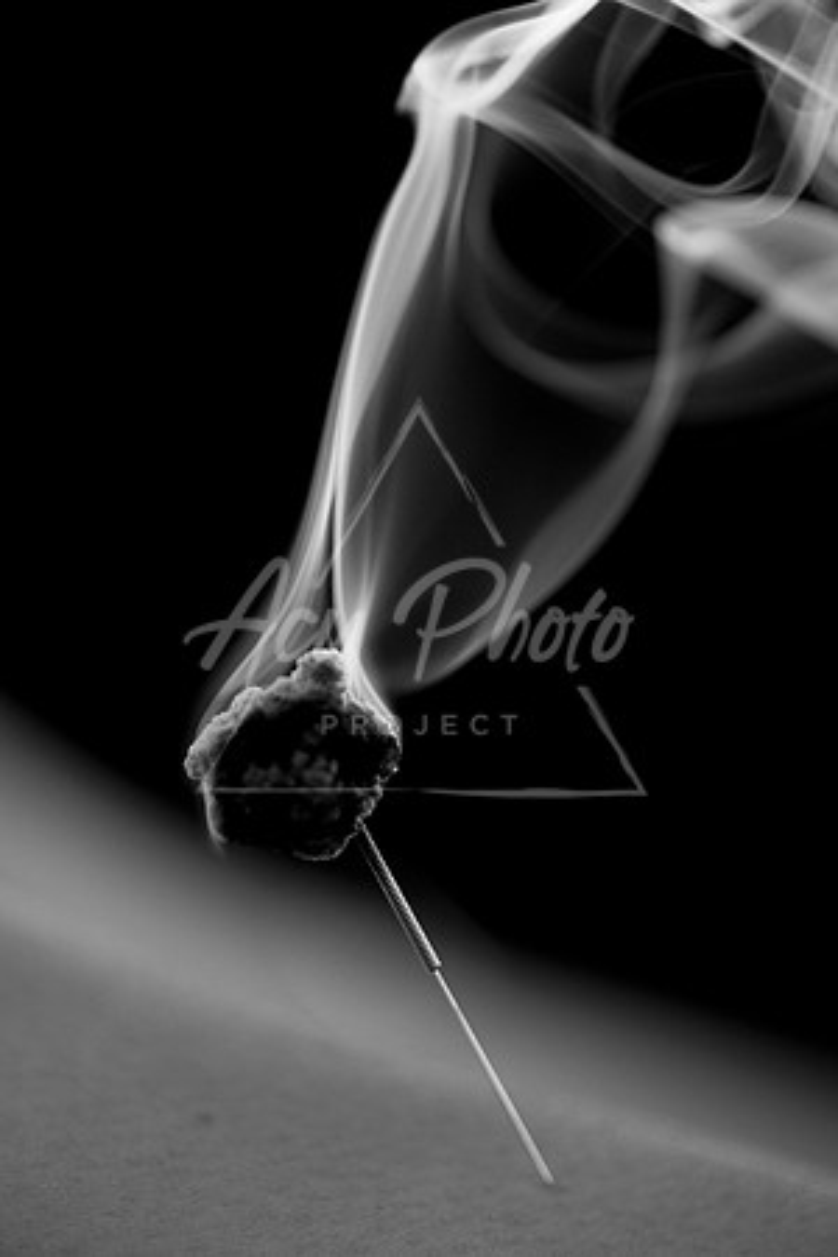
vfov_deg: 19.5
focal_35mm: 105
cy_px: 628
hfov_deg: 13.0
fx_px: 3666
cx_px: 419
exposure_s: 1/160
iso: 800
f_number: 4
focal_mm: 105
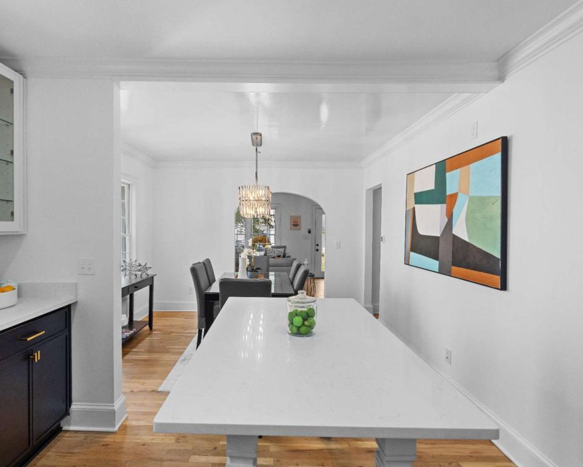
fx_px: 338
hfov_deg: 81.3
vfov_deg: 69.2
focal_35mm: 20
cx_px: 267
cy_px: 231
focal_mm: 16.5
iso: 400
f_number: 8
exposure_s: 1/15
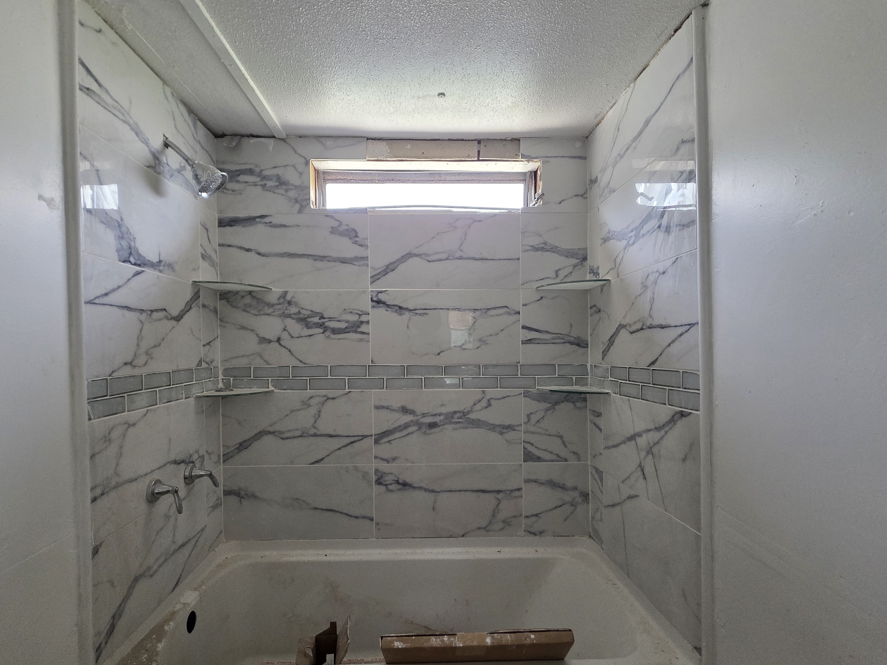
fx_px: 436
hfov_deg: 91.0
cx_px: 422
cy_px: 352
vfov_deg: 74.7
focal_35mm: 17
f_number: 1.9
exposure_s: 1/120
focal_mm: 2.2
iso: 160
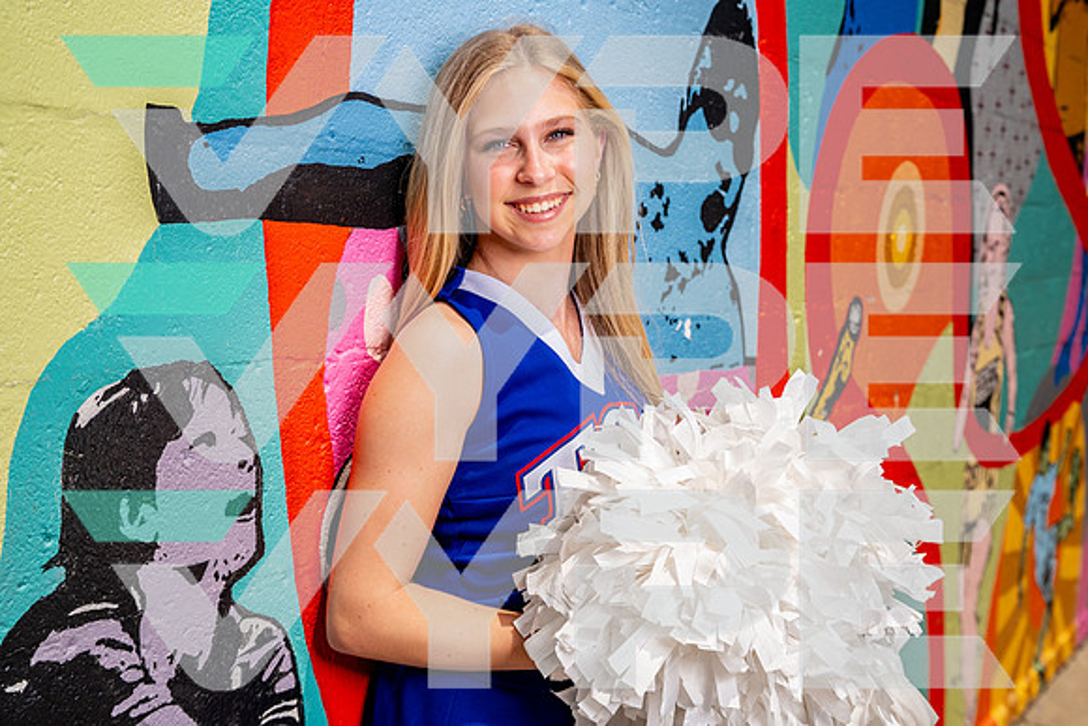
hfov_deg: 43.6
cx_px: 544
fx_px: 1360
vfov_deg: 29.9
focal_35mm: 45
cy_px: 363
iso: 100
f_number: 5.6
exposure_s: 1/1000
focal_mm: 45
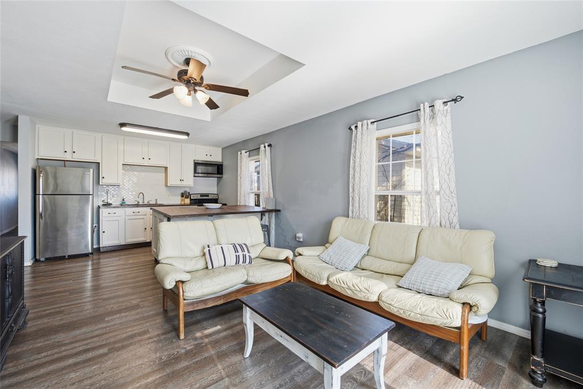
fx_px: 243
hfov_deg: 100.4
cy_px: 194
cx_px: 292
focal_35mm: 15
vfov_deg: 77.3
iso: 160
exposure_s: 1/80
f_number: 8
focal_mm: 15
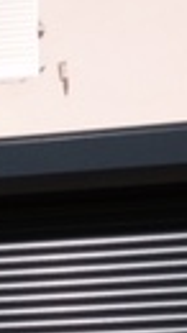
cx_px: -202
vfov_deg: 12.1
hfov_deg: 6.6
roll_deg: +0.9
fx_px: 1562
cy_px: 320
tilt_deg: +4.4
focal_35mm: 177
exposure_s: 1/3012
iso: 50
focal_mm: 4.12
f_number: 2.4
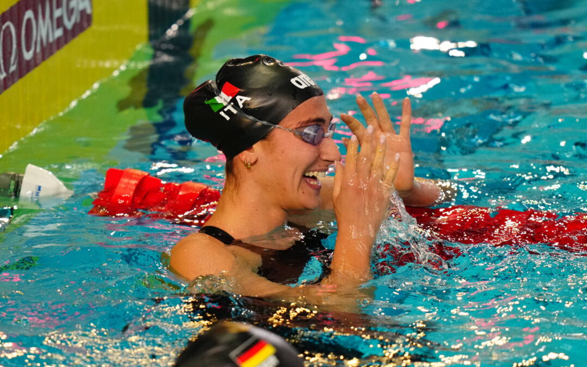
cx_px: 294
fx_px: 6544
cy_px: 176
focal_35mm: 409
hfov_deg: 5.1
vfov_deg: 3.2
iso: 3200
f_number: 2.8
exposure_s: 1/1600
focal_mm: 400
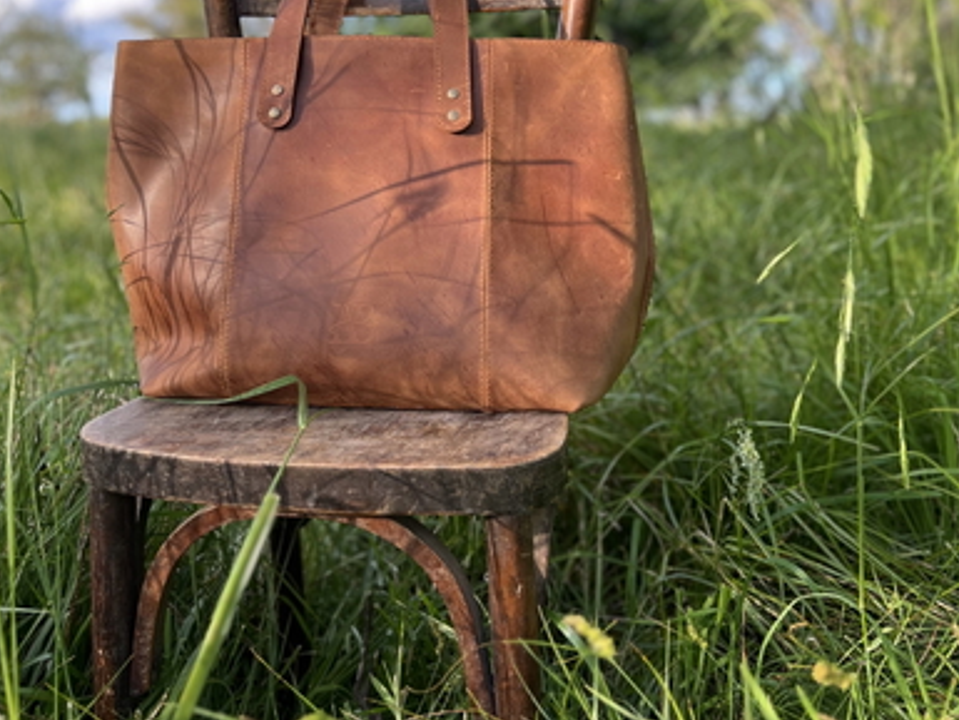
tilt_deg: -4.2
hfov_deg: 51.3
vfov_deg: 39.2
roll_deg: -1.4
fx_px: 998
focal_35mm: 36
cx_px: 463
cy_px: 233
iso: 50
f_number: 1.5
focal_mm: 5.7
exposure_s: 1/471
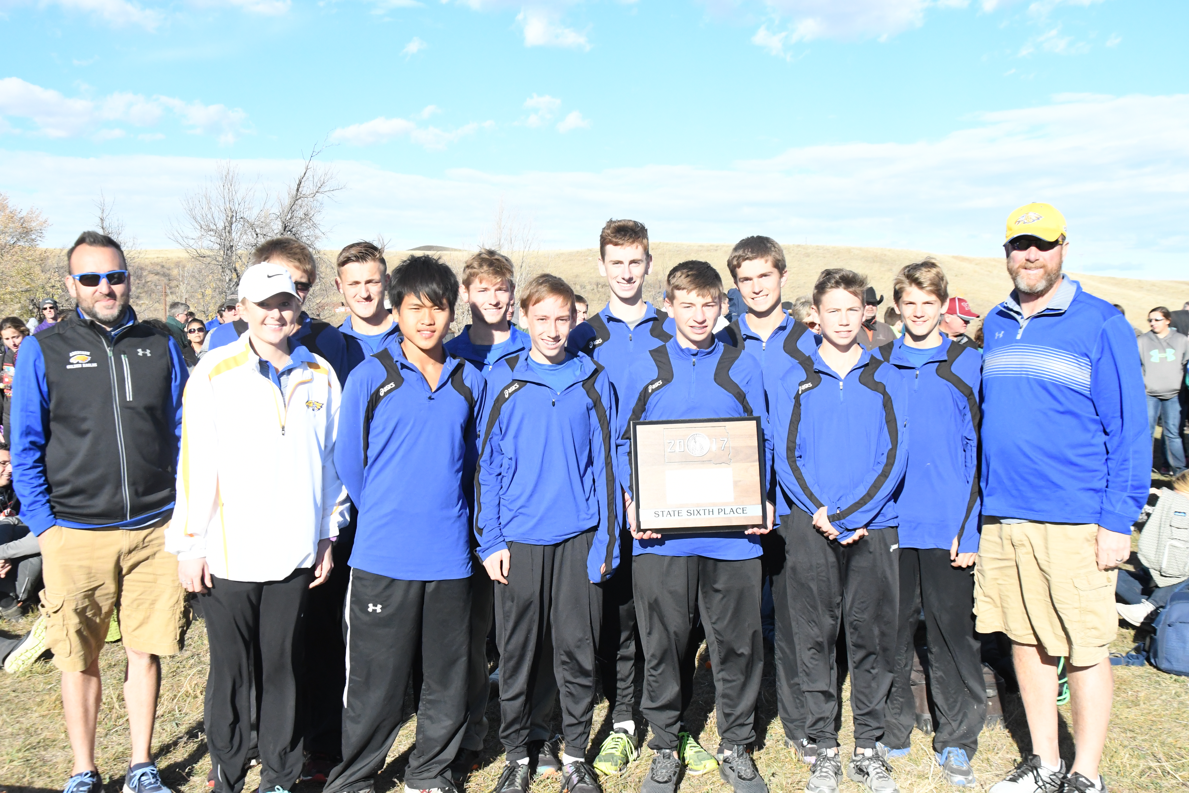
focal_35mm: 38
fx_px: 1238
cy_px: 396
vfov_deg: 35.5
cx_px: 594
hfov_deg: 51.3
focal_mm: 25
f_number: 8
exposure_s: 1/3200
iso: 2500
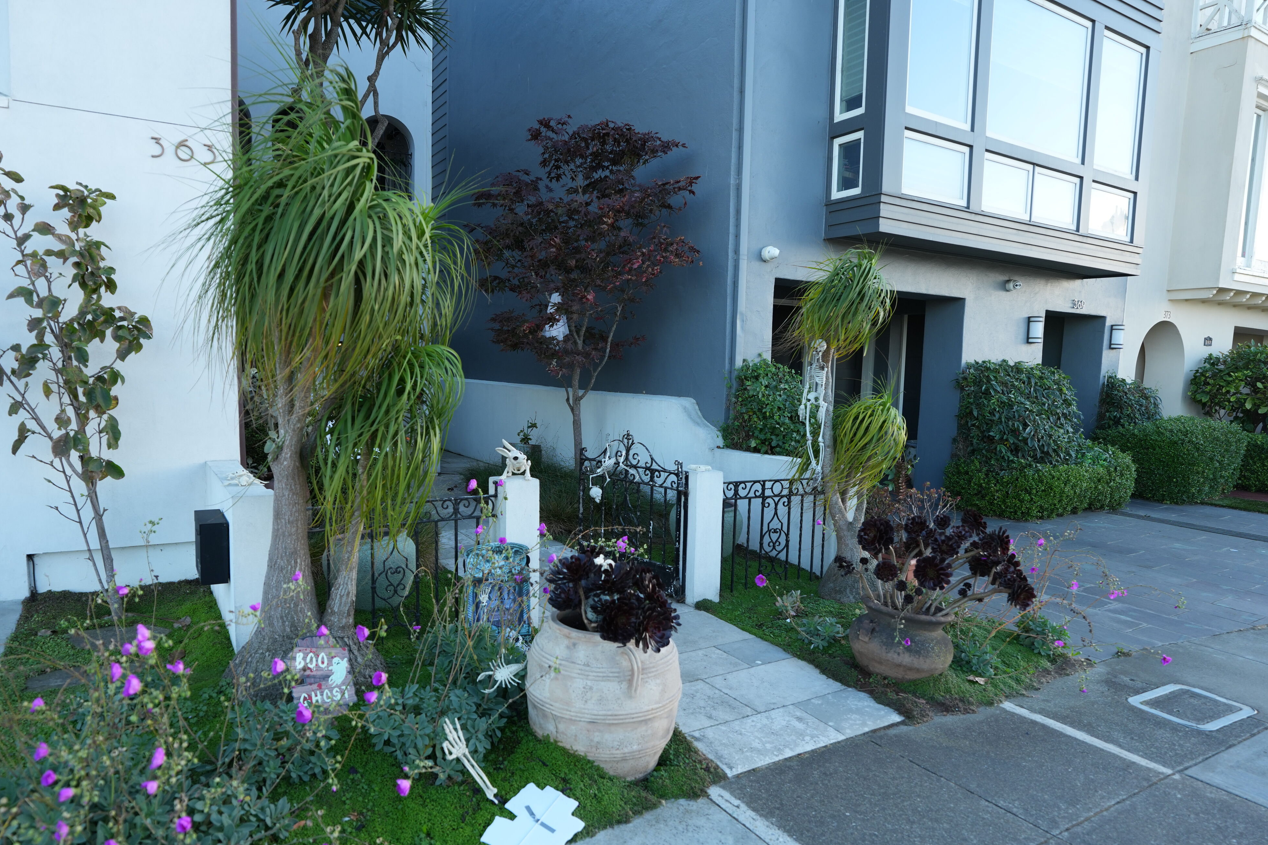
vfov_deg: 59.4
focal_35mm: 21
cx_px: 573
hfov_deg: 81.0
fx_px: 740
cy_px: 449
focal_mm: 19
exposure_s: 1/500
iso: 320
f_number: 2.8
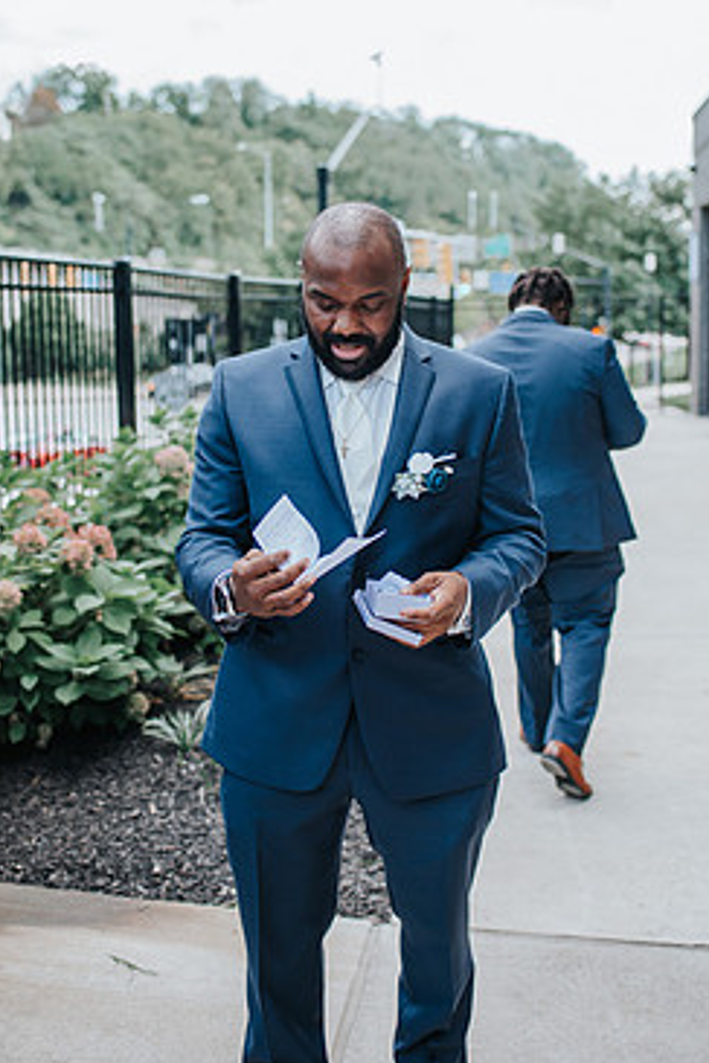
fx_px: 1270
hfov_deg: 31.2
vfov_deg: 45.3
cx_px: 340
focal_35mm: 43
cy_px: 468
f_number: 2.2
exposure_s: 1/800
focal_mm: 35
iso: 180
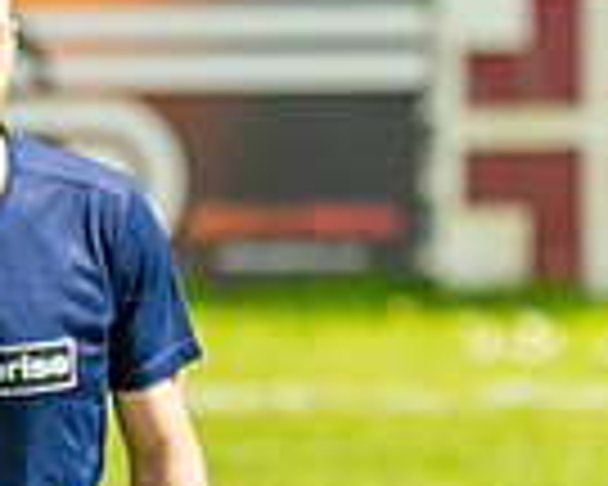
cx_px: 901
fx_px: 17131
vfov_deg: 1.6
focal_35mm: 952
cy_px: 486
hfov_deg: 2.0
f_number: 2
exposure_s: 1/8000
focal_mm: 135
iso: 200
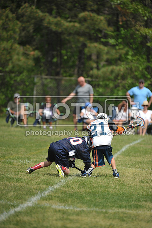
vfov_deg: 7.1
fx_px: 1839
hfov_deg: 4.7
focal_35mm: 290
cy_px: 114
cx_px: 76
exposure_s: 1/5000
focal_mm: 290
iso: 640
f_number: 4
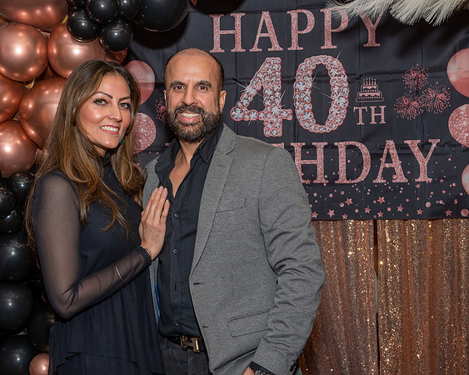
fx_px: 891
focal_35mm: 64
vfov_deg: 23.8
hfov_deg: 29.4
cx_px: 195
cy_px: 188
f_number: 9
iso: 640
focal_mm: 38
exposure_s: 1/250
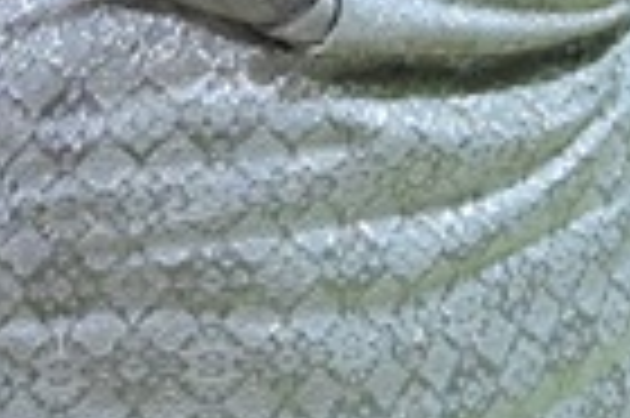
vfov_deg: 4.9
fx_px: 4615
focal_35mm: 264
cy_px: -814
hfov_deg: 7.7
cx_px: 945
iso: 2500
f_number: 4
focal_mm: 39
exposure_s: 1/125
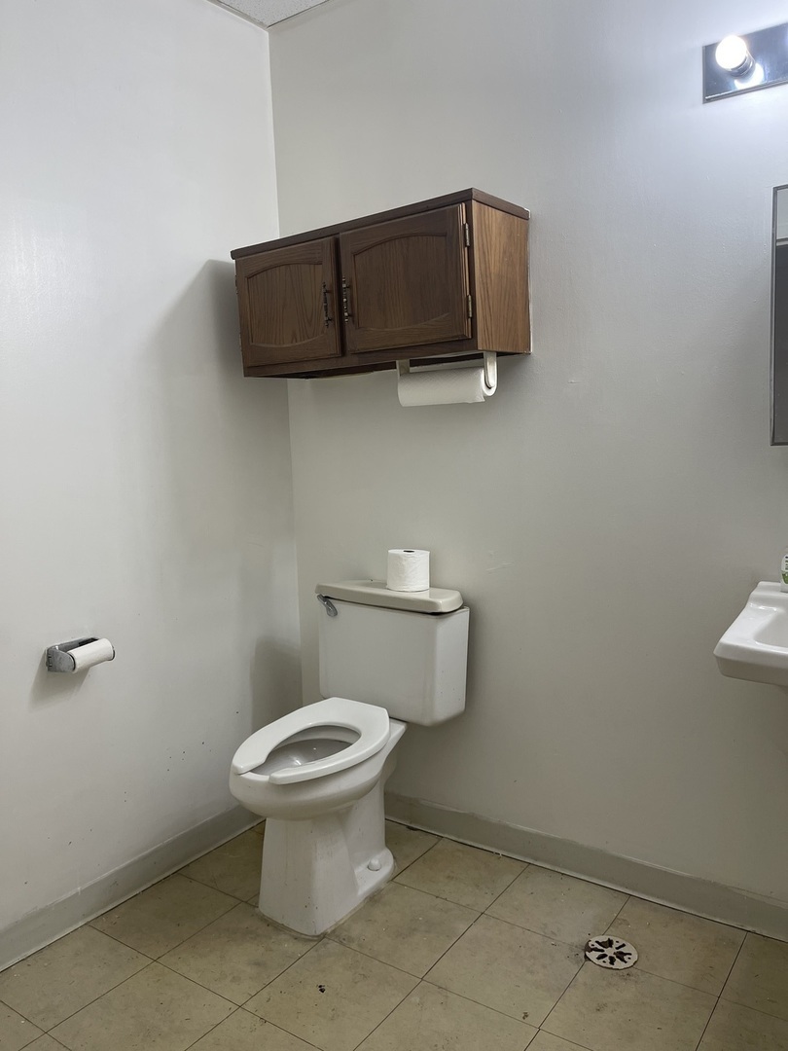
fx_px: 759
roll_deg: +2.5
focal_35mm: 25
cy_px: 526
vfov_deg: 69.4
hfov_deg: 54.9
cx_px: 394
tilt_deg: -5.8
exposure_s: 1/120
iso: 80
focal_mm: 5.1
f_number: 1.6
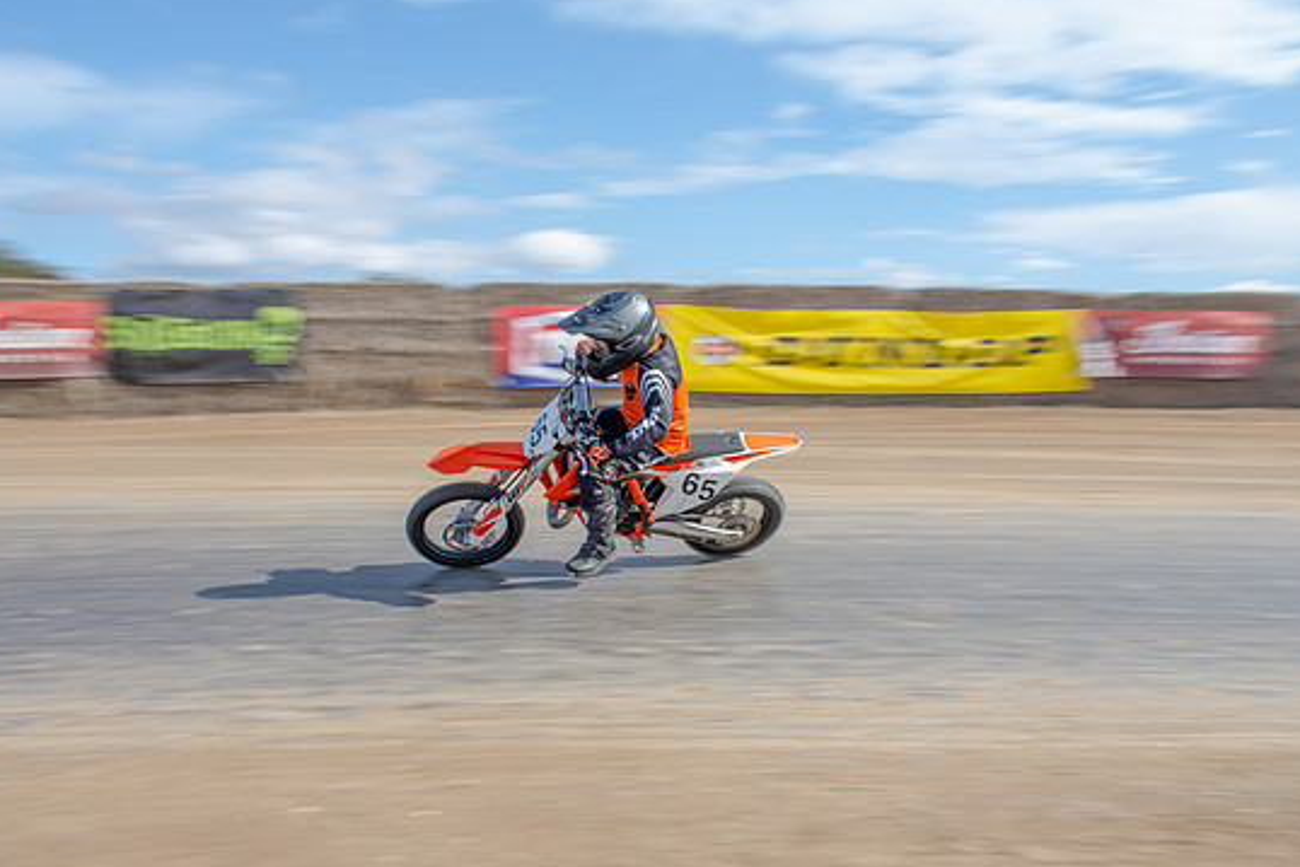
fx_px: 1120
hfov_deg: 60.3
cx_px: 640
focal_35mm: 31
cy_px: 450
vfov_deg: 42.3
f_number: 8
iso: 100
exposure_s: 1/100
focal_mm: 18
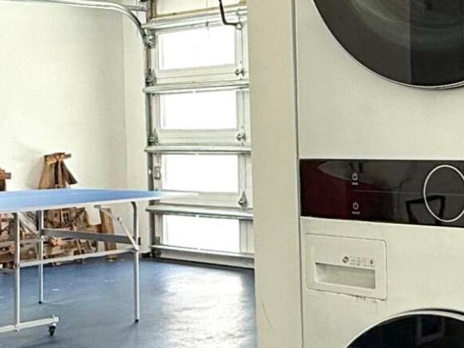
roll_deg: +0.9
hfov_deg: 26.2
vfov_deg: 20.4
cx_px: 418
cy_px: 124
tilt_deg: -0.8
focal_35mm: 72
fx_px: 965
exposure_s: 1/120
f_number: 2.2
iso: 50
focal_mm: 2.22
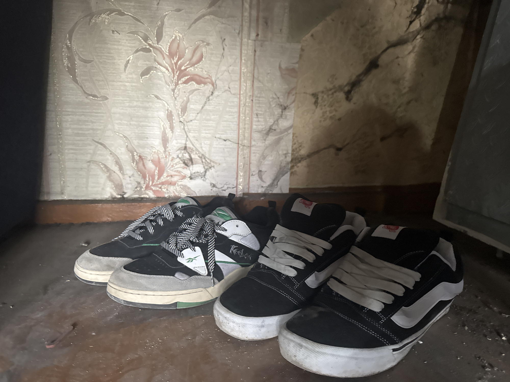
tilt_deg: -14.2
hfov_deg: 71.6
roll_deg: -1.8
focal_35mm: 24
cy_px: 191
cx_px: 255
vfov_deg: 56.8
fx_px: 354
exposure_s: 1/42
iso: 800
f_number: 1.78
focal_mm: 6.76
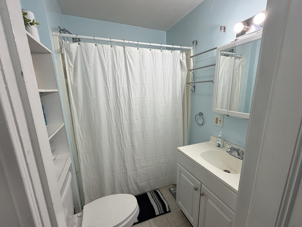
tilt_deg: -14.0
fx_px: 140
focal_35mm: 16
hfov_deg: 94.4
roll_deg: +0.5
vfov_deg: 77.9
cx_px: 158
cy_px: 124
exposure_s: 1/120
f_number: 2.2
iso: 250
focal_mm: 2.22
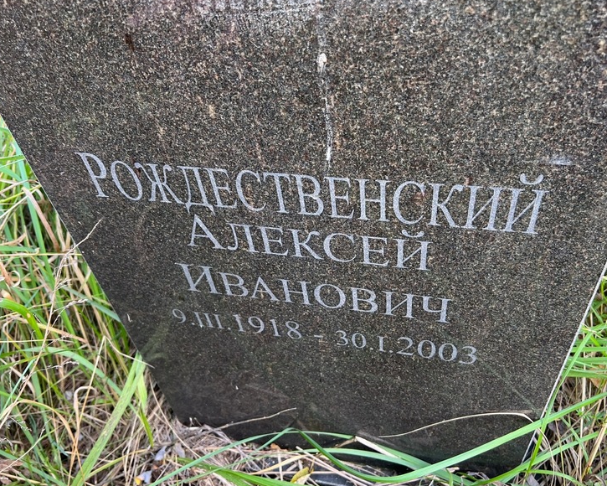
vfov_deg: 51.5
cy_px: 242
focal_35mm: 28
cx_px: 326
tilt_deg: -47.6
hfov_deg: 62.1
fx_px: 503
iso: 64
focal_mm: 5.7
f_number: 1.5
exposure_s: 1/121
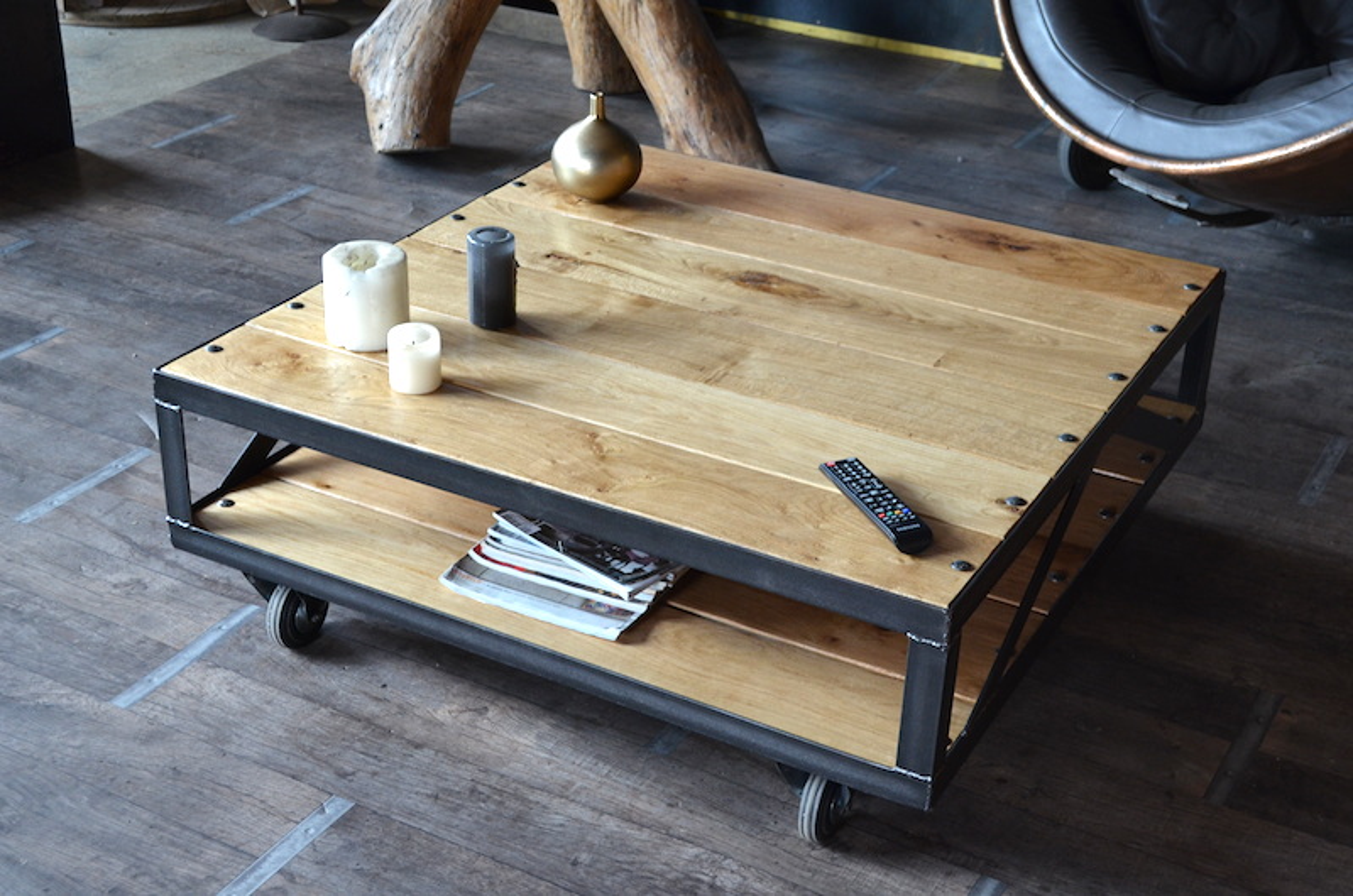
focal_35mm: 51
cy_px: 448
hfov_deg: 39.0
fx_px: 1913
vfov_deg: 26.4
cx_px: 676
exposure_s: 1/40
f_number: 5.6
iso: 800
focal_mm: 34
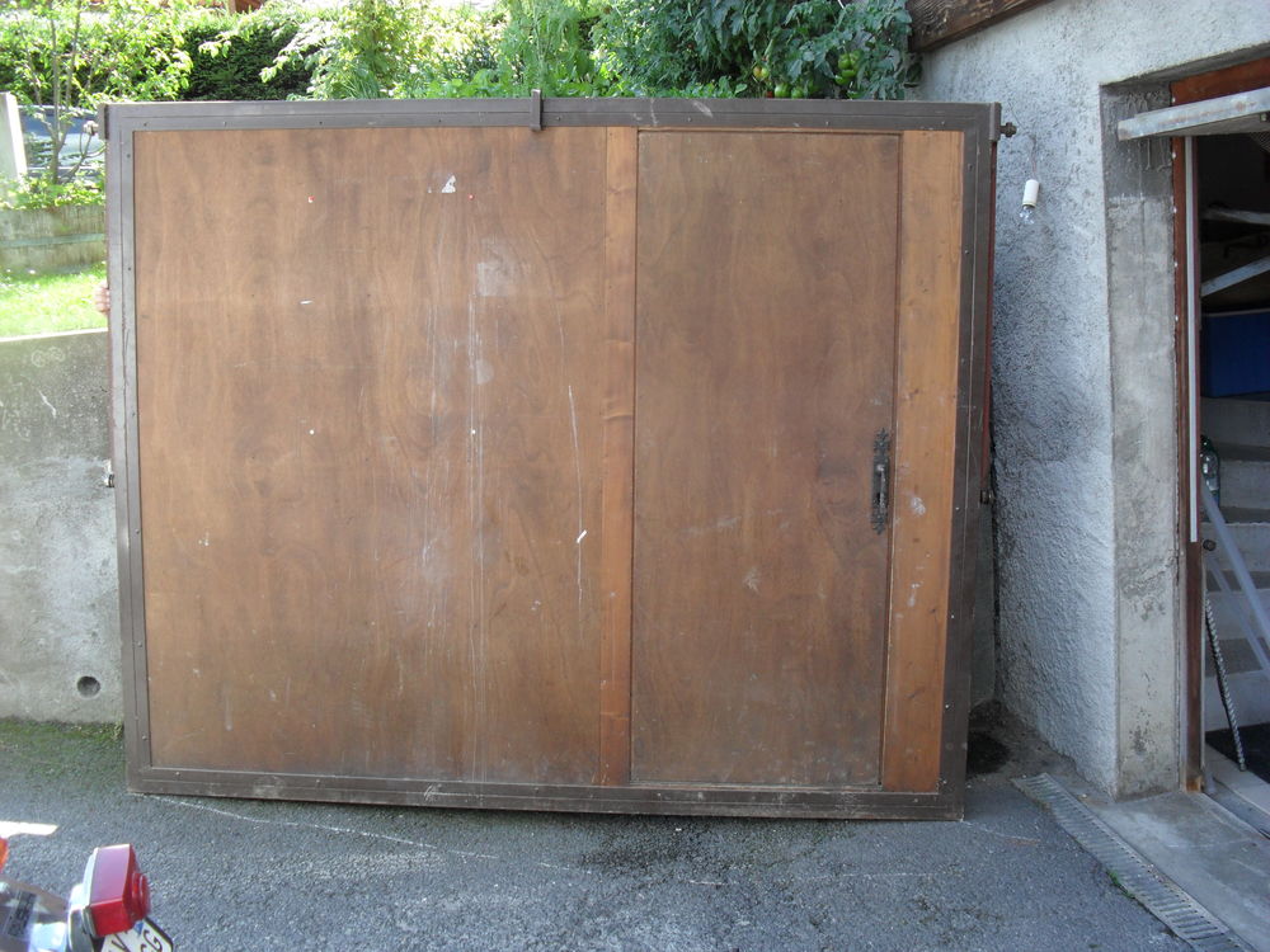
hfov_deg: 52.6
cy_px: 476
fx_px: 1284
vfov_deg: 40.7
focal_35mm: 35
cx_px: 635
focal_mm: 6.3
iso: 100
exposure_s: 1/125
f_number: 3.2
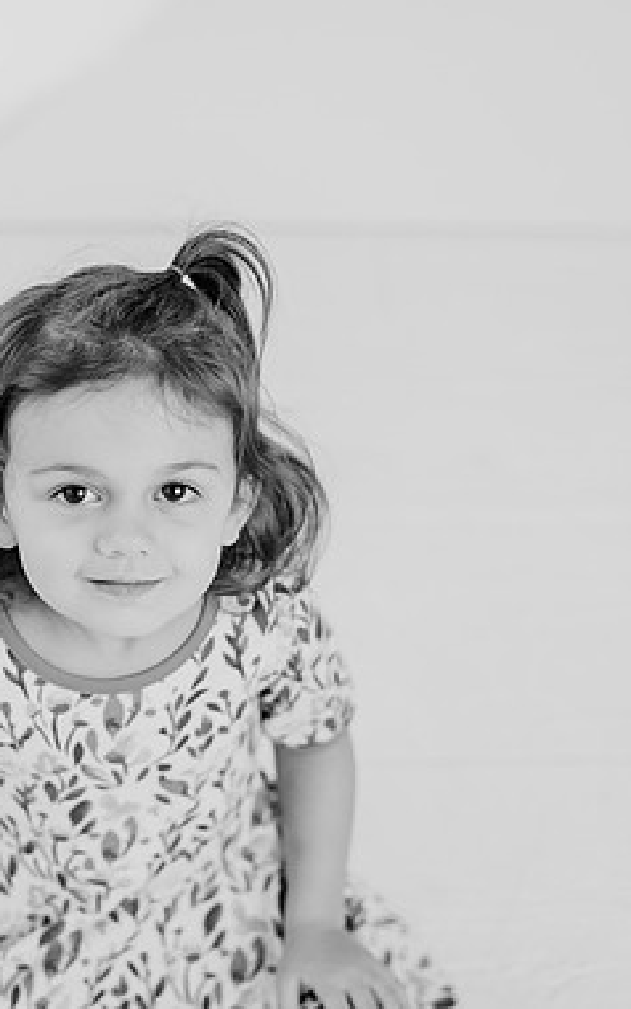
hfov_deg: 16.0
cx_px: 112
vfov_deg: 25.5
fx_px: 2230
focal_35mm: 81
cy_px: 499
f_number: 2
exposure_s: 1/160
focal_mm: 50
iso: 100
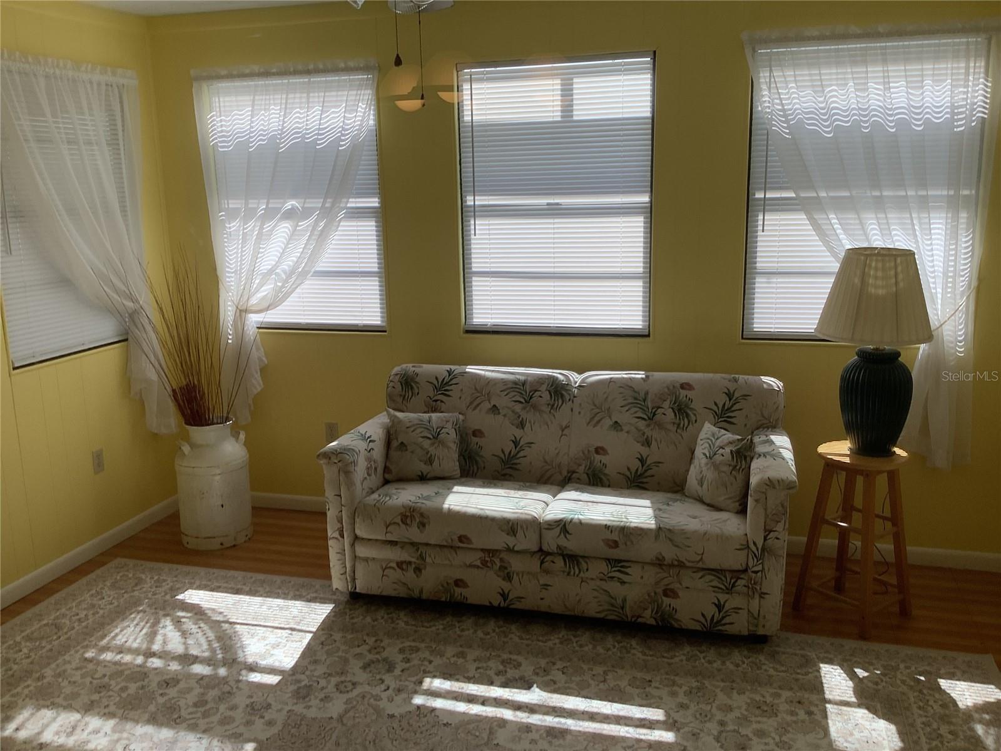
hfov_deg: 58.4
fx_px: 896
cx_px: 500
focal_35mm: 31
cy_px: 376
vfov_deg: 45.4
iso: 32
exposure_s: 1/120
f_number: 2.4
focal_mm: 3.3
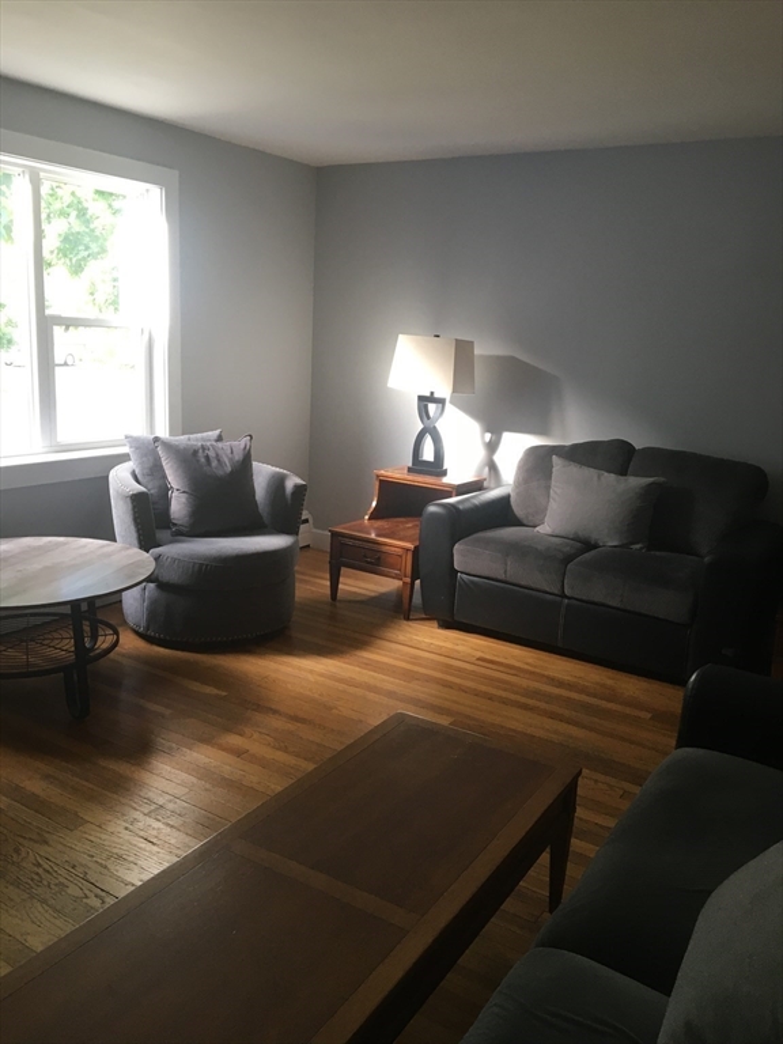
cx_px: 392
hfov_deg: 48.2
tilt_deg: -10.3
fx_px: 875
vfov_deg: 61.7
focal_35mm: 29
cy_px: 522
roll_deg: -2.8
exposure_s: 1/30
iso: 80
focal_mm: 4.15
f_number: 2.2
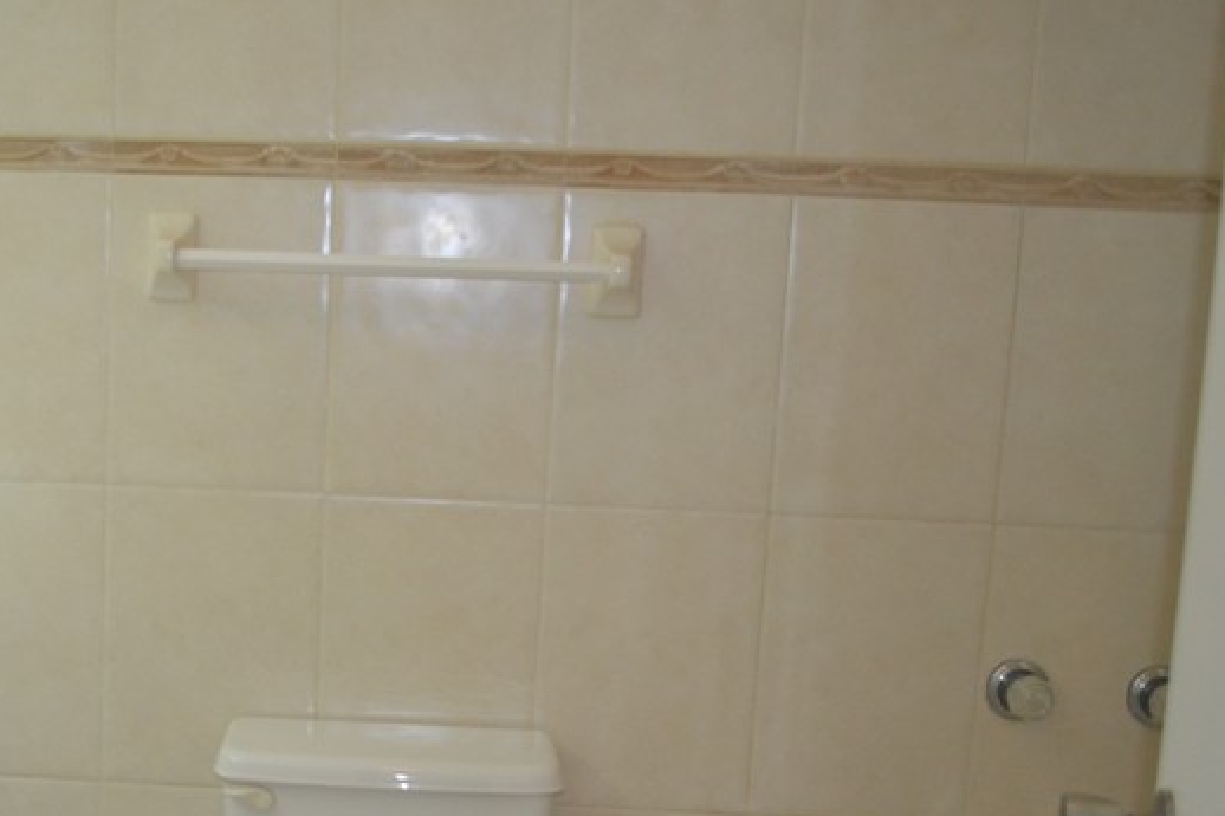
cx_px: 289
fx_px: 1735
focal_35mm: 51
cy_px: 545
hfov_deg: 37.8
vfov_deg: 26.3
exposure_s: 1/60
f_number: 3.8
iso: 1000
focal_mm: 22
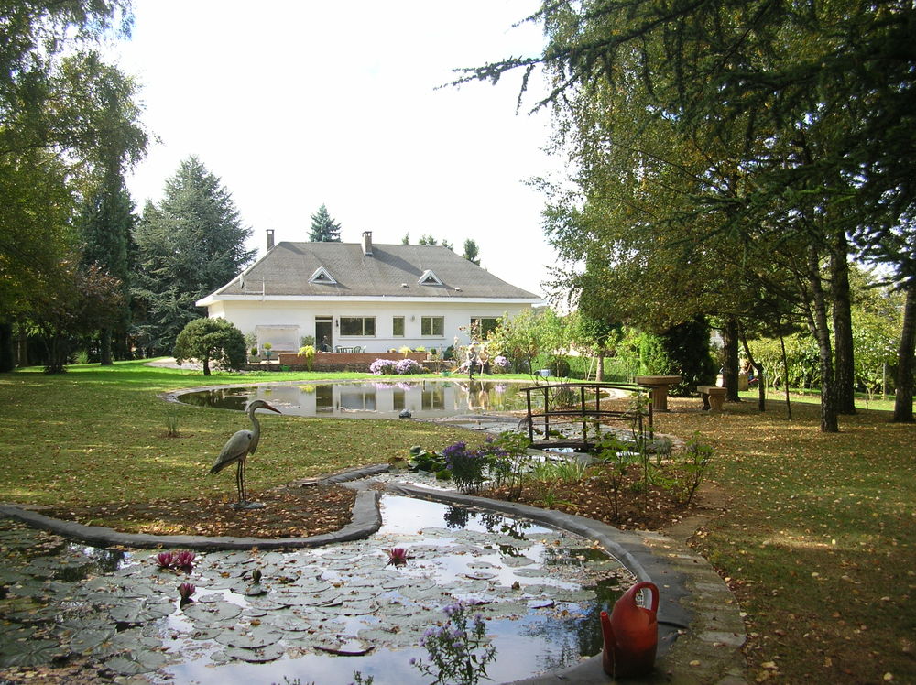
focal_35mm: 35
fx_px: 925
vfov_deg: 40.6
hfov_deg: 52.7
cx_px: 458
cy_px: 342
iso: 50
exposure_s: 1/318
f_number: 2.8
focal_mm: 5.8
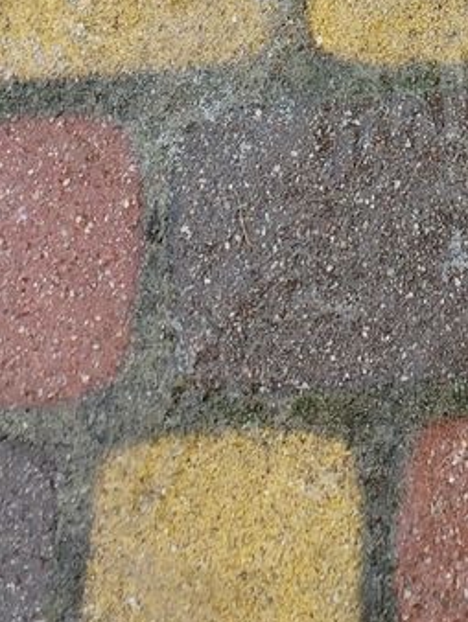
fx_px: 2214
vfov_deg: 12.7
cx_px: 809
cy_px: -839
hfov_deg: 11.3
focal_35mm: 123
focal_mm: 4.94
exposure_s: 1/100
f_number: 1.59
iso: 64
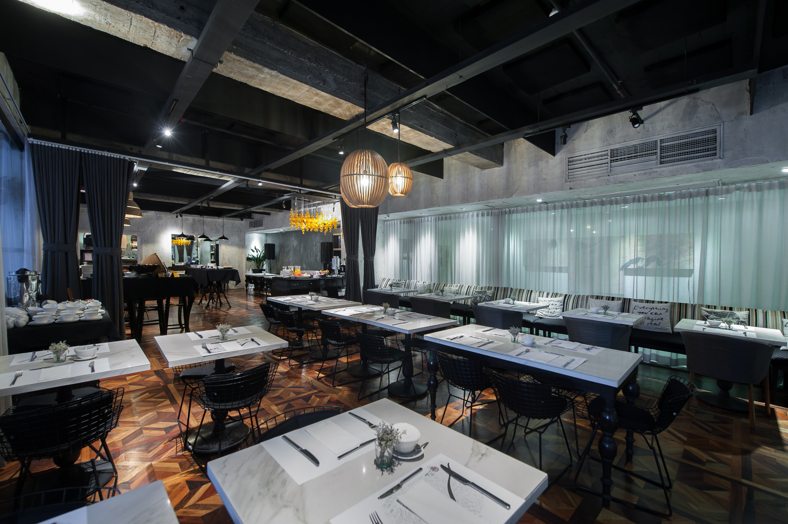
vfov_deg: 81.1
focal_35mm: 14
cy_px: 262
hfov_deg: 104.3
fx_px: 306
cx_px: 394
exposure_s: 1
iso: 200
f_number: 5
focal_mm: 14
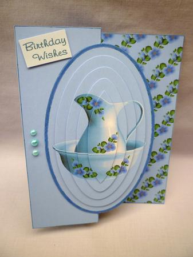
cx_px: 96
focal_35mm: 29
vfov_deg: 61.7
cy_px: 128
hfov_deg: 48.2
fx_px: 216
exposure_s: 1/40
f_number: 3.3
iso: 80
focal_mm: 5.2
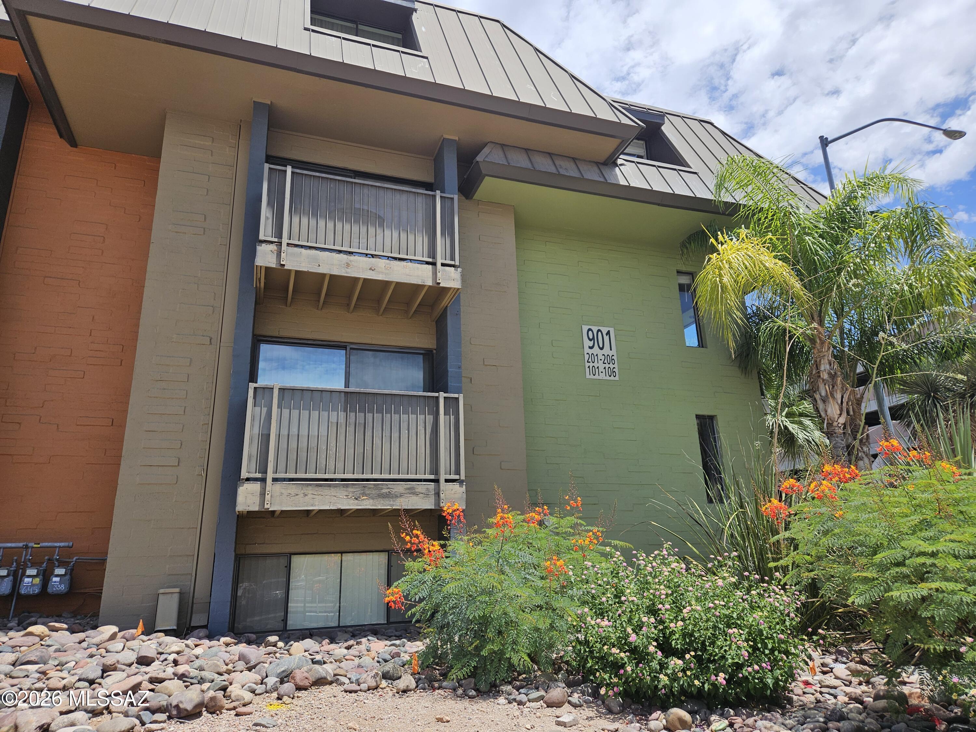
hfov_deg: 73.9
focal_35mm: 23
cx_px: 488
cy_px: 366
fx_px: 648
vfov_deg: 58.9
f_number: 1.8
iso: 25
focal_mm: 5.4
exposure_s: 1/1951
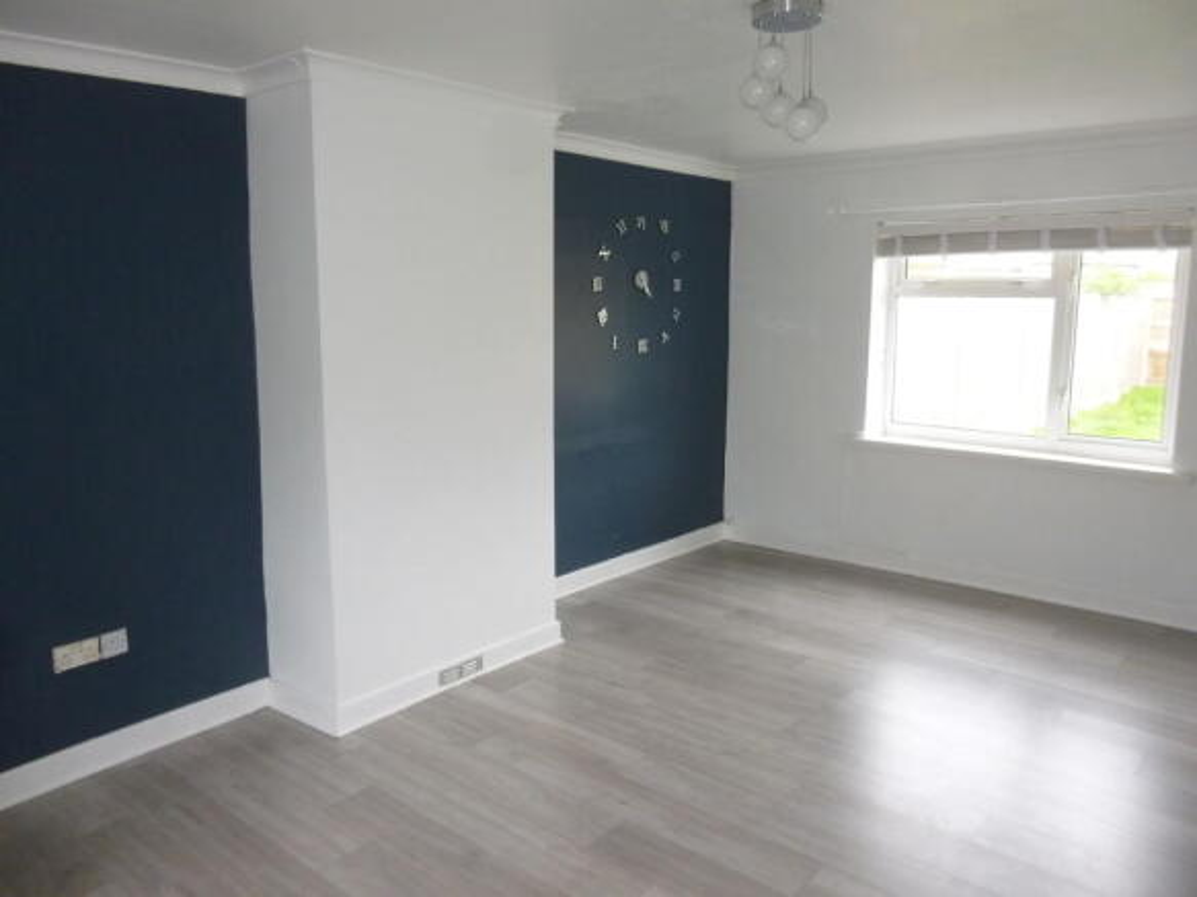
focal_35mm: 25
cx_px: 598
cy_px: 448
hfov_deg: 69.4
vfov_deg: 54.9
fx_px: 864
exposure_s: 1/60
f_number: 3.1
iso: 200
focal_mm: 4.5
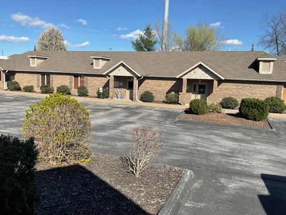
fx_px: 240
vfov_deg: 48.2
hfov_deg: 61.7
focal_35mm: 29
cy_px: 108
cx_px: 143
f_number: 1.8
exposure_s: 1/1848
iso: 16
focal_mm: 3
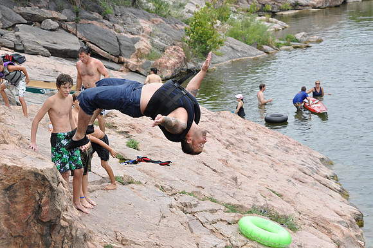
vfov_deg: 13.0
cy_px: 124
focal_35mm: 105
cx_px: 186
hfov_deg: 19.5
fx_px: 1086
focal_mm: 70
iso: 400
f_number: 5
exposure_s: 1/1250
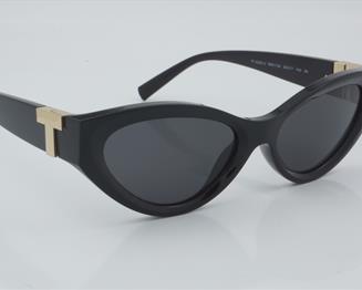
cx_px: 168
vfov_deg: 17.9
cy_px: 144
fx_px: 922
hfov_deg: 22.2
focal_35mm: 86
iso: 100
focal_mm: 50
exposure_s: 1/3
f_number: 32
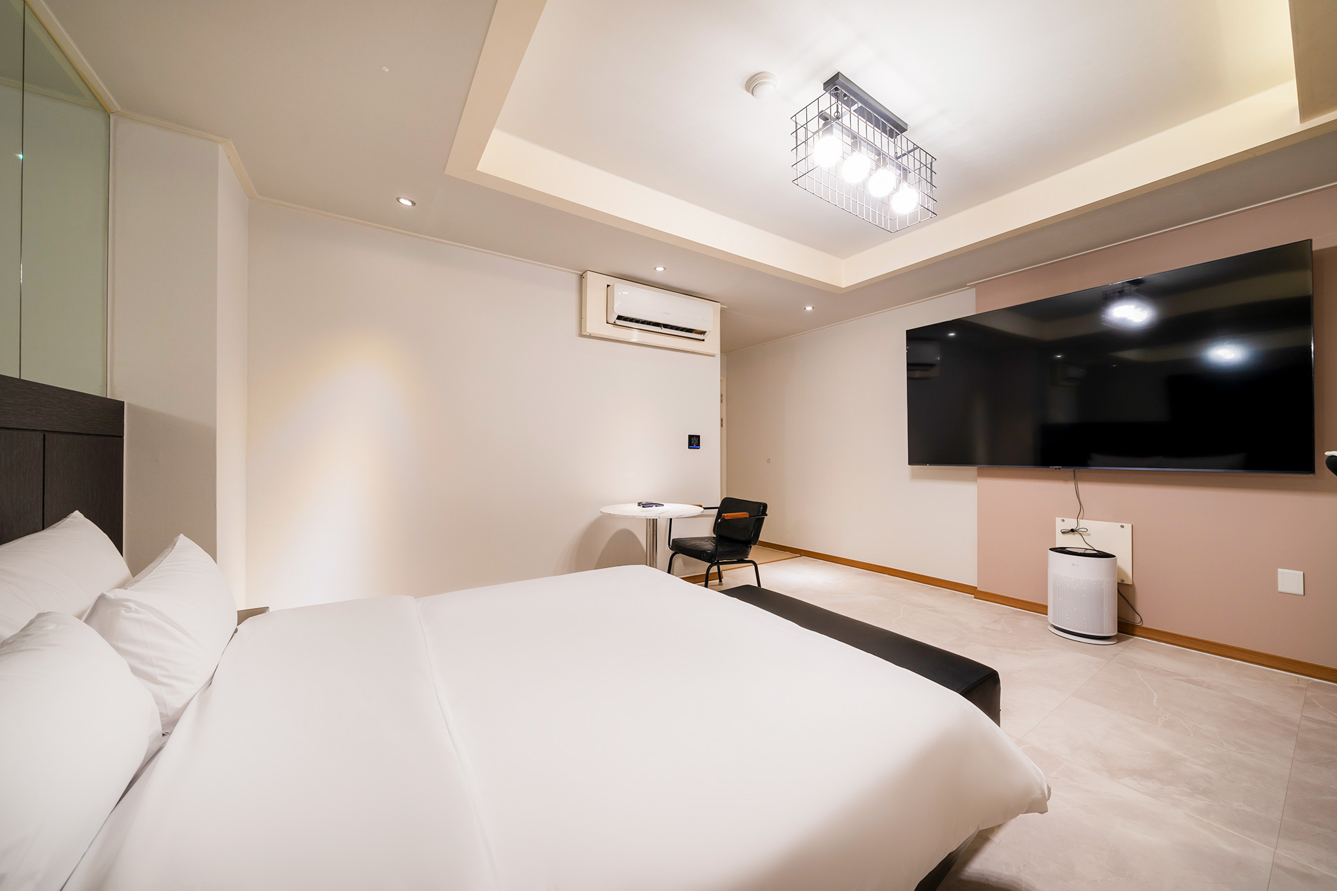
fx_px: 446
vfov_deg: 90.0
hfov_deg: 112.6
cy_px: 446
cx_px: 668
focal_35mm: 12
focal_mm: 12
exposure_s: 1/1.67
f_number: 9
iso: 100
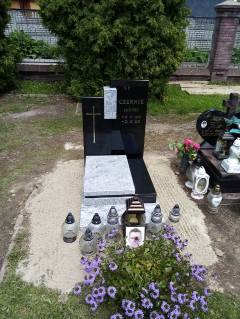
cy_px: 160
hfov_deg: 53.1
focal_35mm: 26
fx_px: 240
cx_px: 120
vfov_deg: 67.3
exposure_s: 1/1021
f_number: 1.8
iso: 106
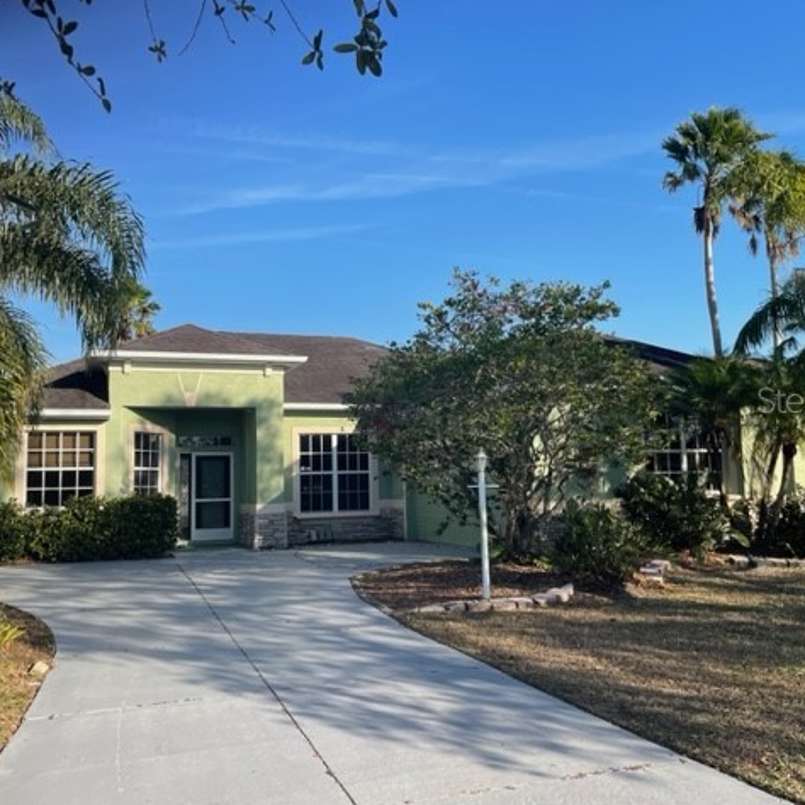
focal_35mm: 31
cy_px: 399
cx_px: 374
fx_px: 816
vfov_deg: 52.5
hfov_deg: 52.5
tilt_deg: +5.1
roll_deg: +2.0
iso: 32
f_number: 1.6
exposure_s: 1/2020
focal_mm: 4.2
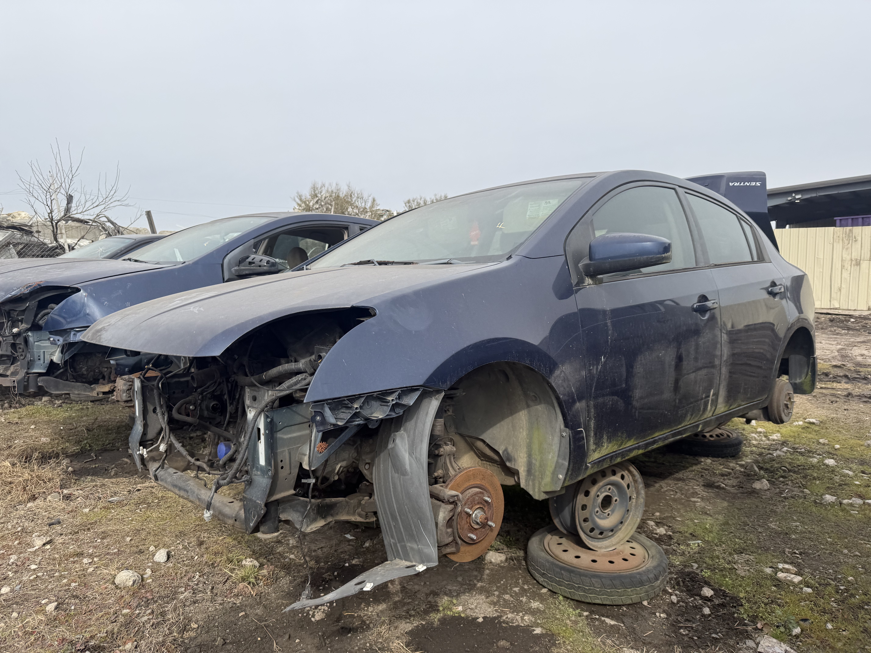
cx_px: 436
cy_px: 326
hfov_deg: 71.6
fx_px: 604
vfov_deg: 56.8
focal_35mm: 24
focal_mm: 6.76
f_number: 1.78
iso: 80
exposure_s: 1/3279
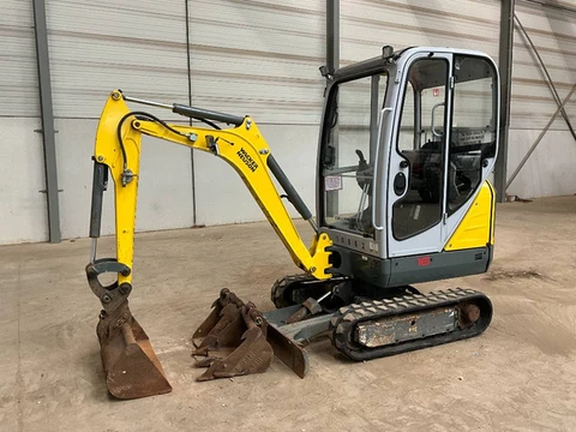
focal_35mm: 29
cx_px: 288
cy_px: 216
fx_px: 483
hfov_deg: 61.7
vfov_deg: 48.2
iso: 125
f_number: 1.8
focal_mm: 3
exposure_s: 1/60
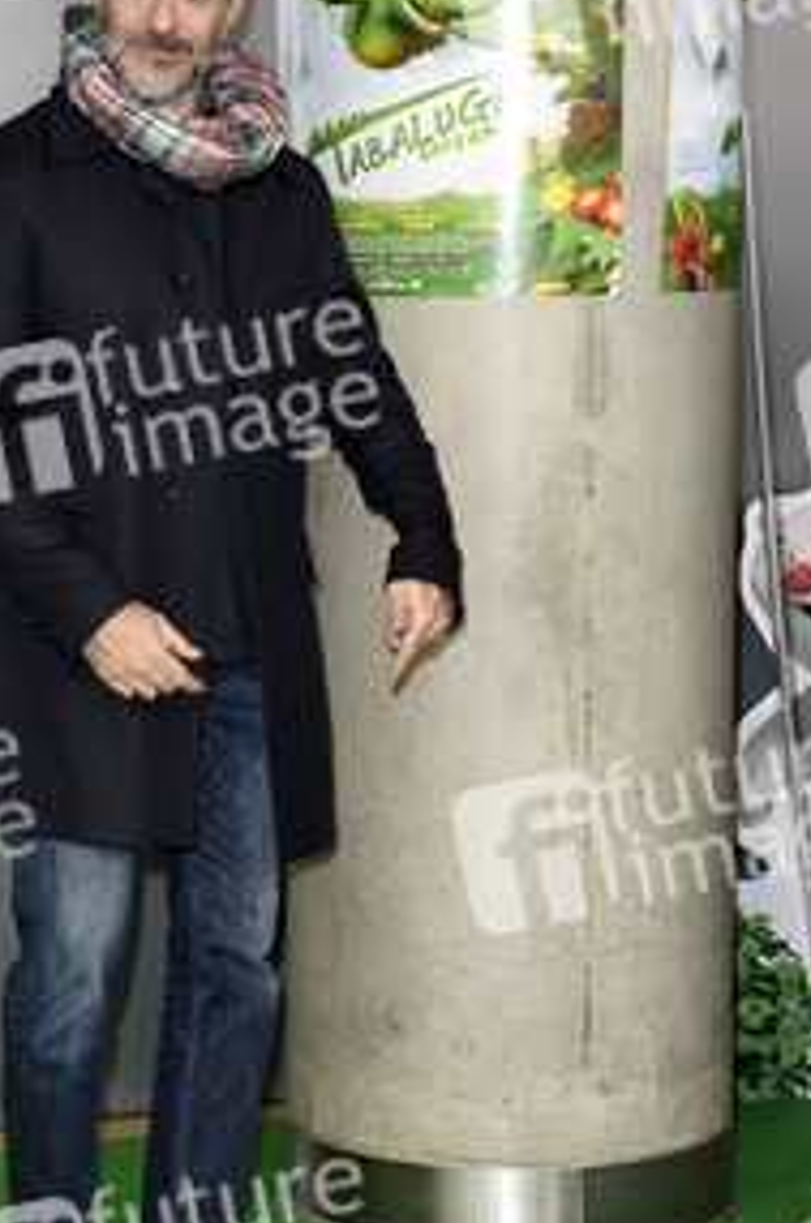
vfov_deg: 17.4
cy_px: 618
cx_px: 283
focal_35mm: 118
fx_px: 4002
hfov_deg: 11.6
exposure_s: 1/125
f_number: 5.6
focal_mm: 56
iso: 500
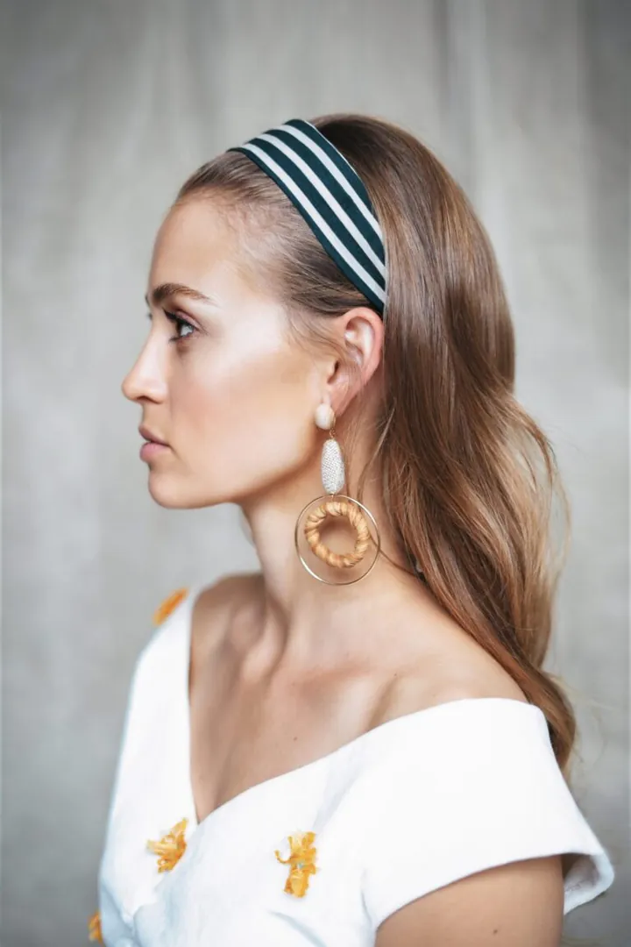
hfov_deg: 27.0
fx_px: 1314
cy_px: 474
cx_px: 316
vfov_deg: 39.6
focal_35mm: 50
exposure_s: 1/80
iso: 100
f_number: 1.8
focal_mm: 50
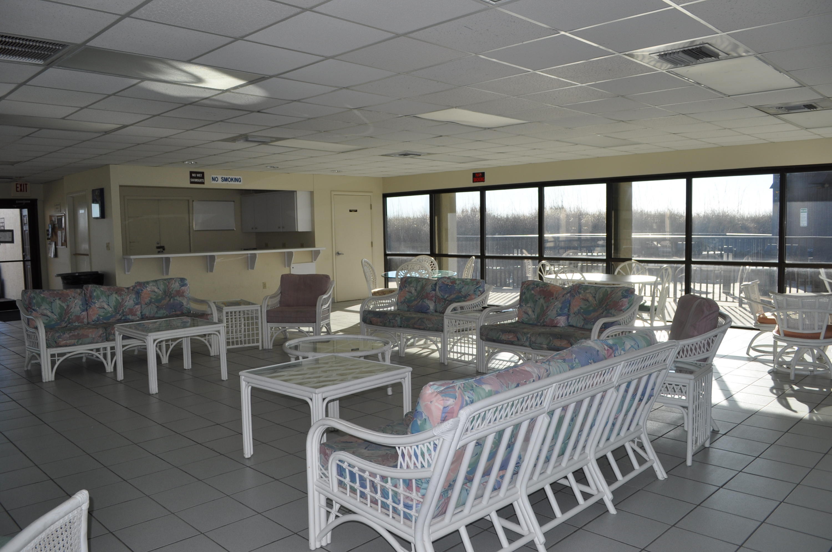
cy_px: 276
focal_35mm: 27
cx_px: 416
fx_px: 623
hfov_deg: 67.4
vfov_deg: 47.8
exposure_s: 1/200
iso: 200
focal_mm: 18
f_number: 7.1
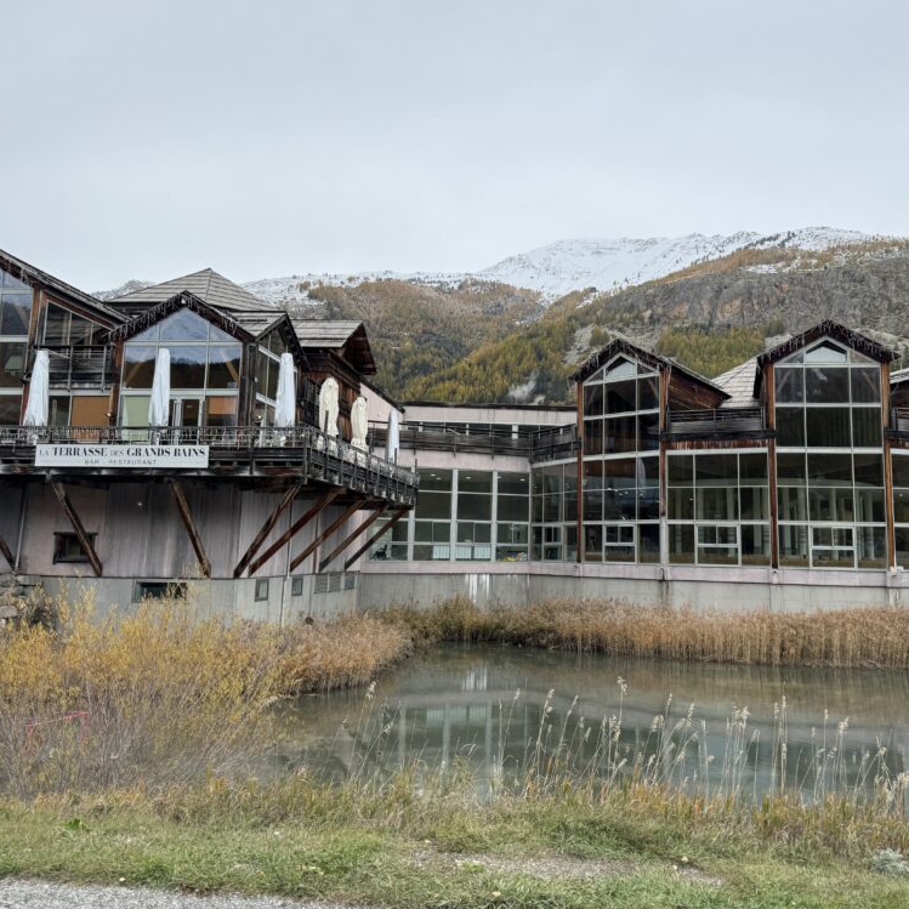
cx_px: 536
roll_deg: +1.8
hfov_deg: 55.3
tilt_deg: +4.9
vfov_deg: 55.6
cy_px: 444
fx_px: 862
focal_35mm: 29
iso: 80
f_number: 1.78
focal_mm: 6.86
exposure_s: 1/1059
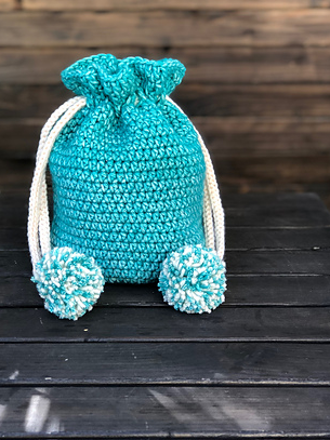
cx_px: 140
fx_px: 890
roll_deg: +0.4
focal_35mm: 70
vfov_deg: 27.7
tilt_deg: -16.6
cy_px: 184
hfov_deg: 21.0
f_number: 2.8
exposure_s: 1/30
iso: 25
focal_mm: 6.6
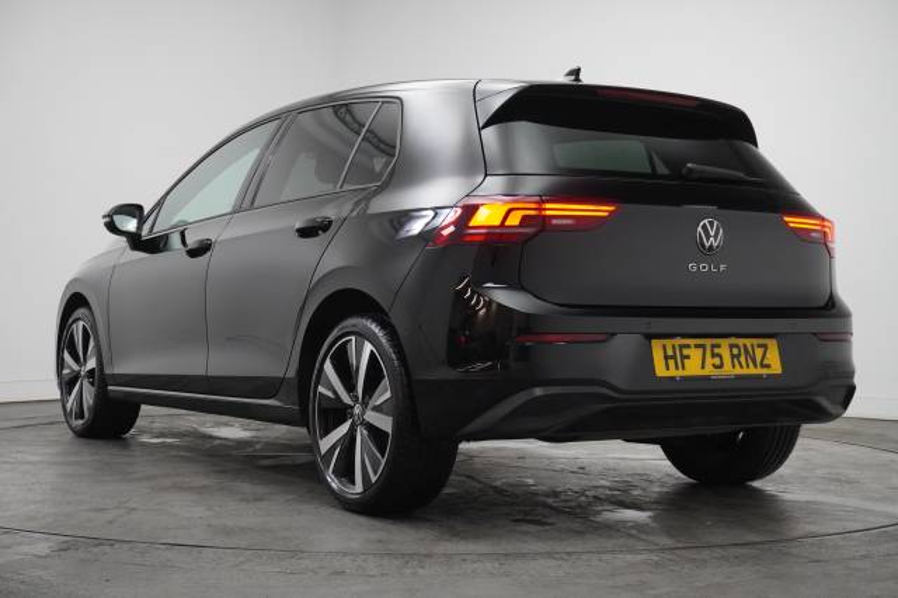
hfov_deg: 36.9
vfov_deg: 25.0
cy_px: 299
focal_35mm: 54
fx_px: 1346
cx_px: 449
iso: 2500
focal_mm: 36
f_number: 5.6
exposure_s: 1/160
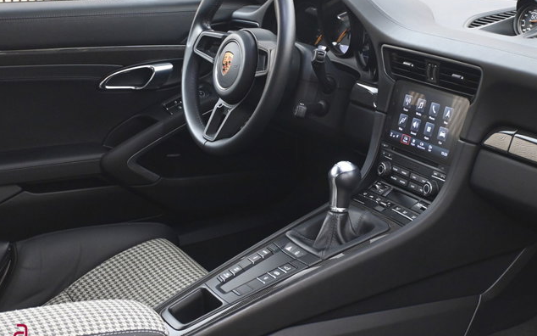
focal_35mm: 58
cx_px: 317
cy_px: 139
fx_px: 853
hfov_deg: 34.8
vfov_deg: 22.2
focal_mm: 31.5
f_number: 5
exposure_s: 1/20
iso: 2000
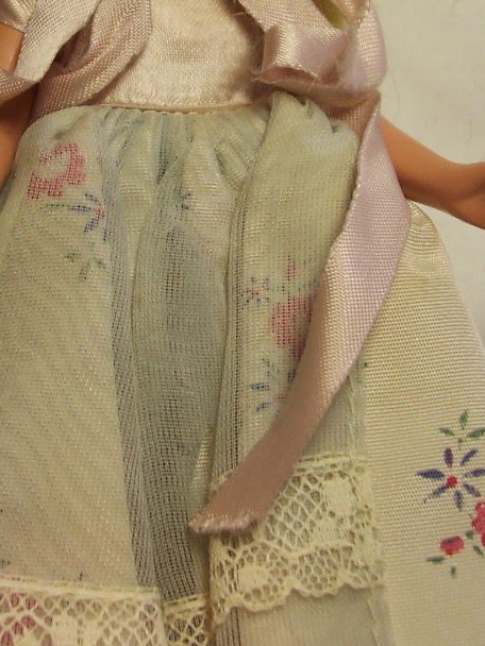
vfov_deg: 26.2
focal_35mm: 73
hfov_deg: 20.1
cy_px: 136
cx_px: 169
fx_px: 1364
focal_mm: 5.6
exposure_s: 1/125
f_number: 2.8
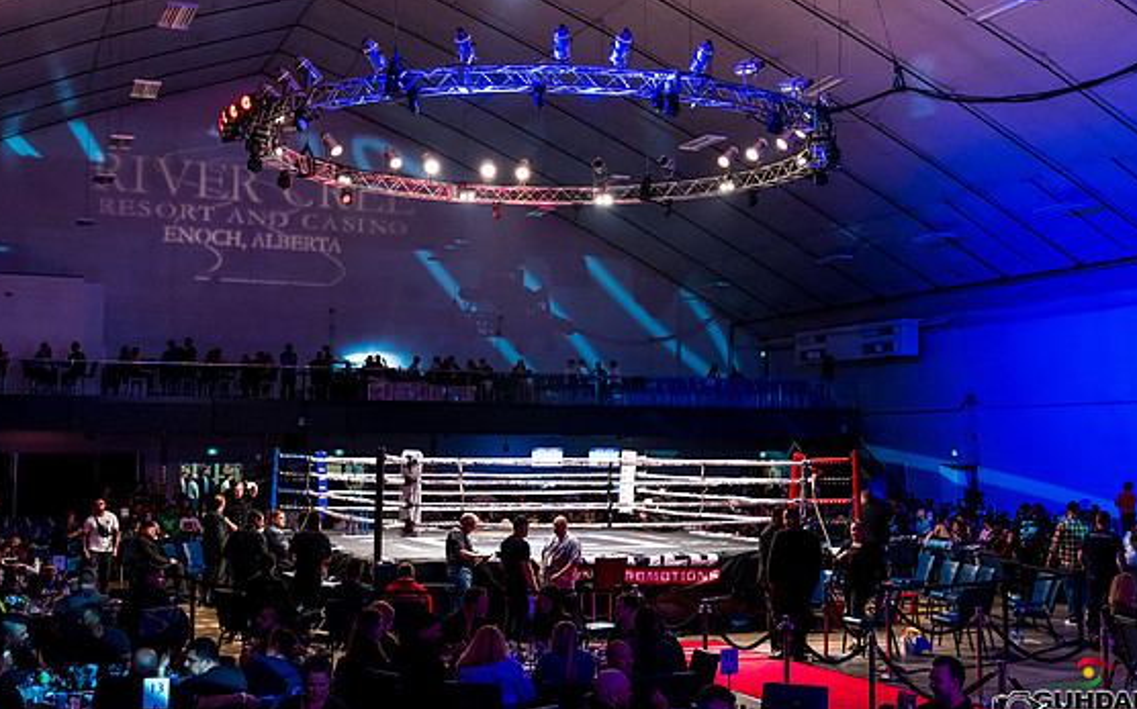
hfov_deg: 44.4
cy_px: 338
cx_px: 562
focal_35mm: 45
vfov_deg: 28.6
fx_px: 1394
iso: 4000
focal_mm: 40
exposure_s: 1/160
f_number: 3.5
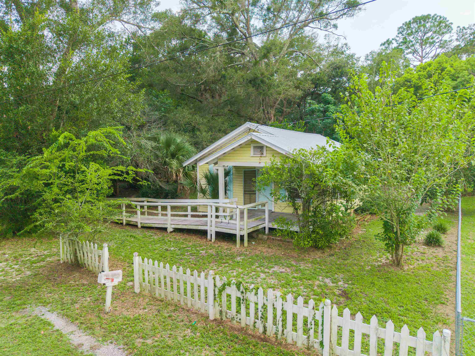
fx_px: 329
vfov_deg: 56.8
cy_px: 178
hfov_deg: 71.6
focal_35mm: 24
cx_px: 238
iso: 400
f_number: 1.8
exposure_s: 1/3200
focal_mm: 8.67
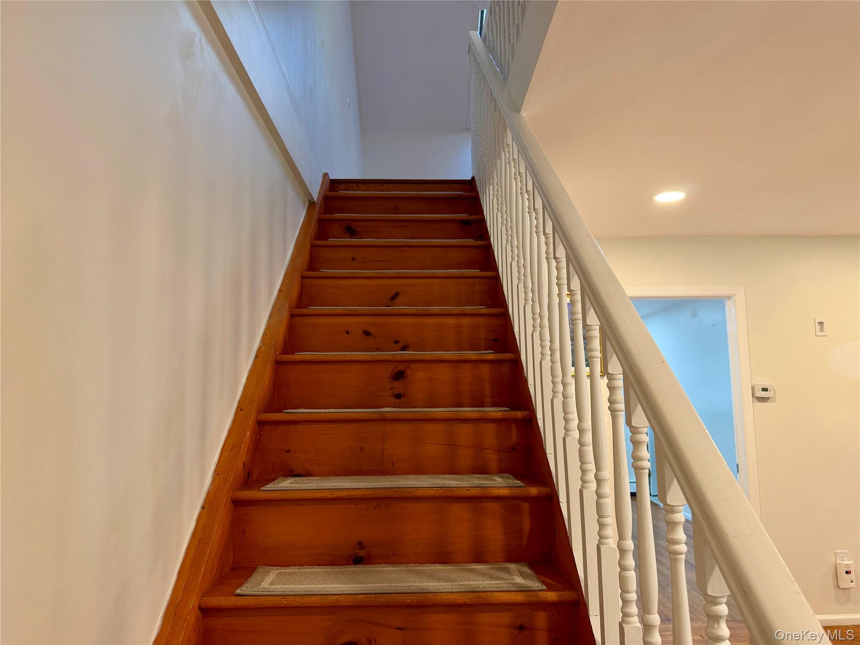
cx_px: 430
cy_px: 322
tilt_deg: +6.7
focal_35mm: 24
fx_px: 596
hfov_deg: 71.6
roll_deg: +0.8
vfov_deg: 56.8
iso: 125
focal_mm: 6.76
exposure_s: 1/60
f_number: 1.78
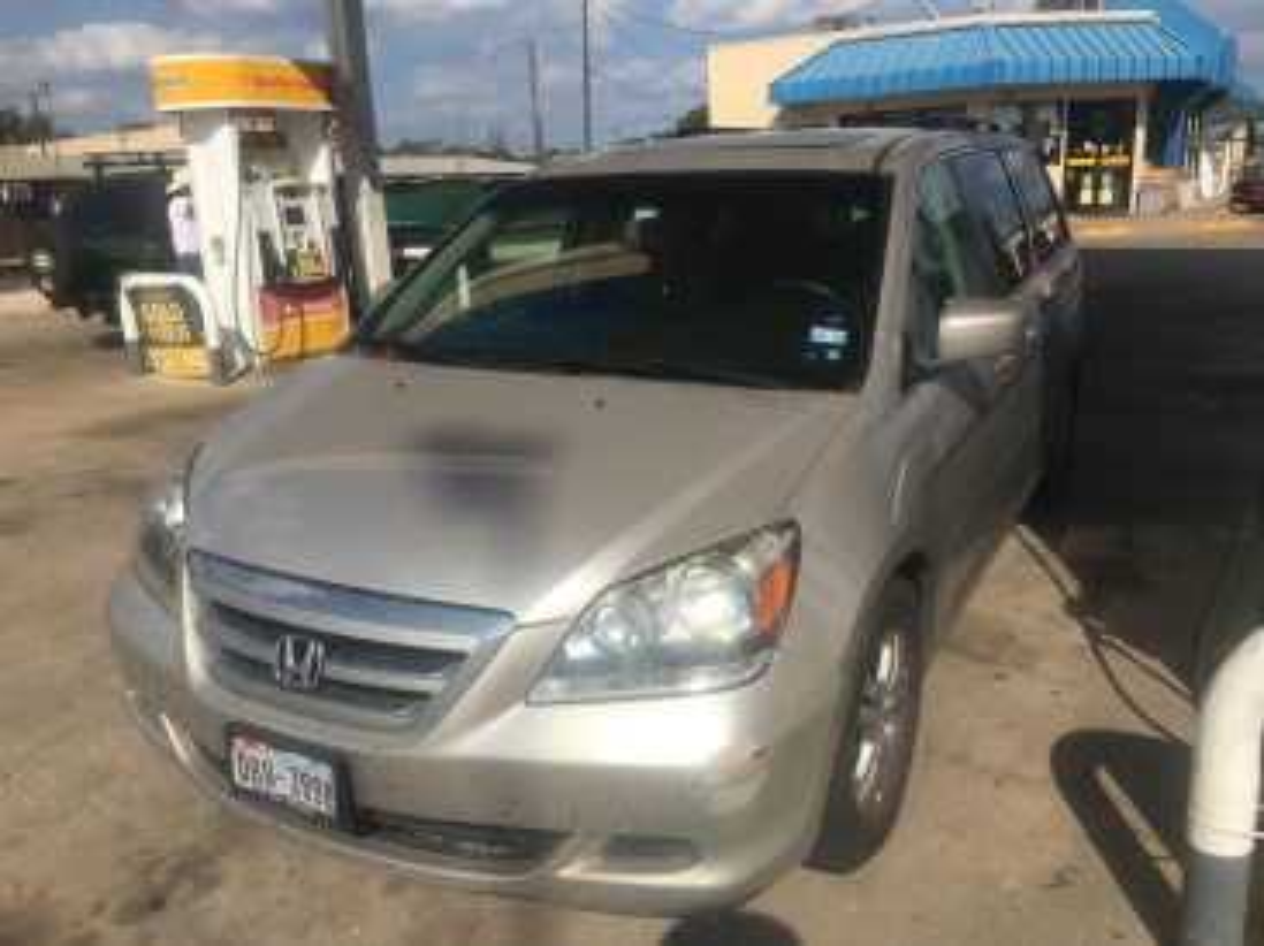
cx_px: 632
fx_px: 1058
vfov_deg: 48.2
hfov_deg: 61.7
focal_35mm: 29
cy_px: 473
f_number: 2.2
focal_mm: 4.15
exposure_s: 1/2747
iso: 25
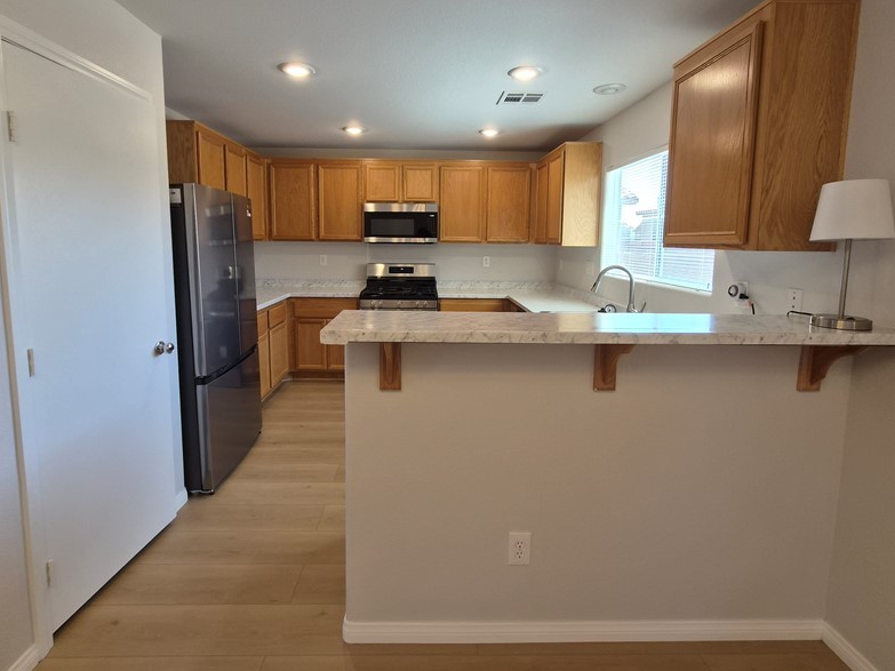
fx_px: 439
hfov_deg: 91.0
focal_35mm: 17
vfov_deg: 74.4
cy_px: 291
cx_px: 438
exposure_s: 1/60
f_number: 2.2
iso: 50
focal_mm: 1.7
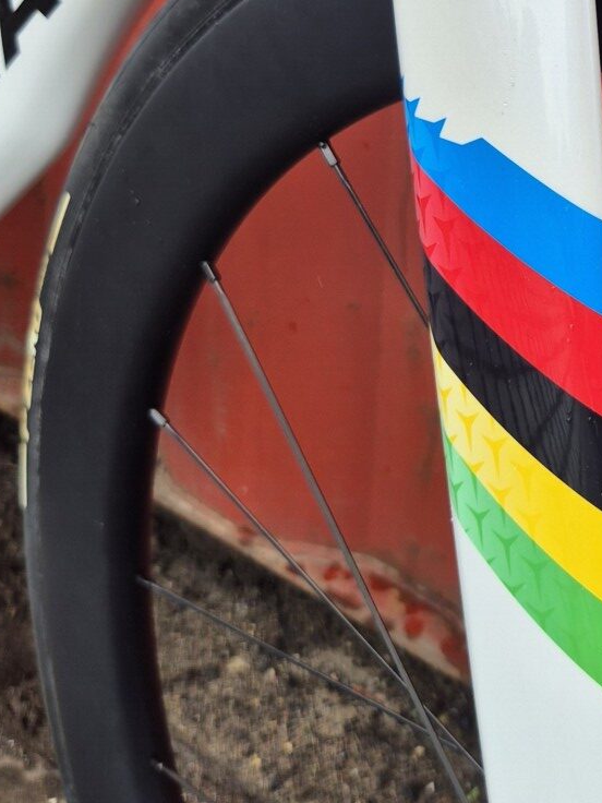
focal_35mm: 60
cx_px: 702
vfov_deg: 31.3
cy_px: 157
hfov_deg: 22.7
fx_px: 1391
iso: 25
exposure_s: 1/422
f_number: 1.8
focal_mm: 5.4
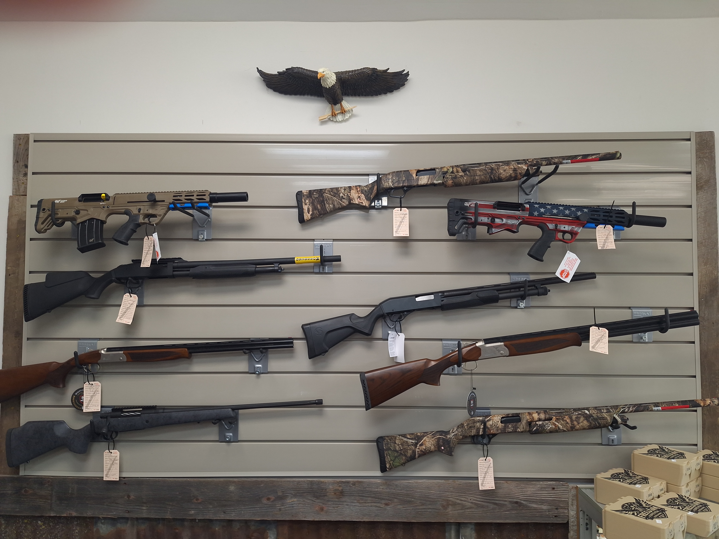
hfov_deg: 73.9
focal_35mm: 23
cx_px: 360
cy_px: 270
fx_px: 478
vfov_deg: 58.9
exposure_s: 1/40
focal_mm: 5.54
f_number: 1.8
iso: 64
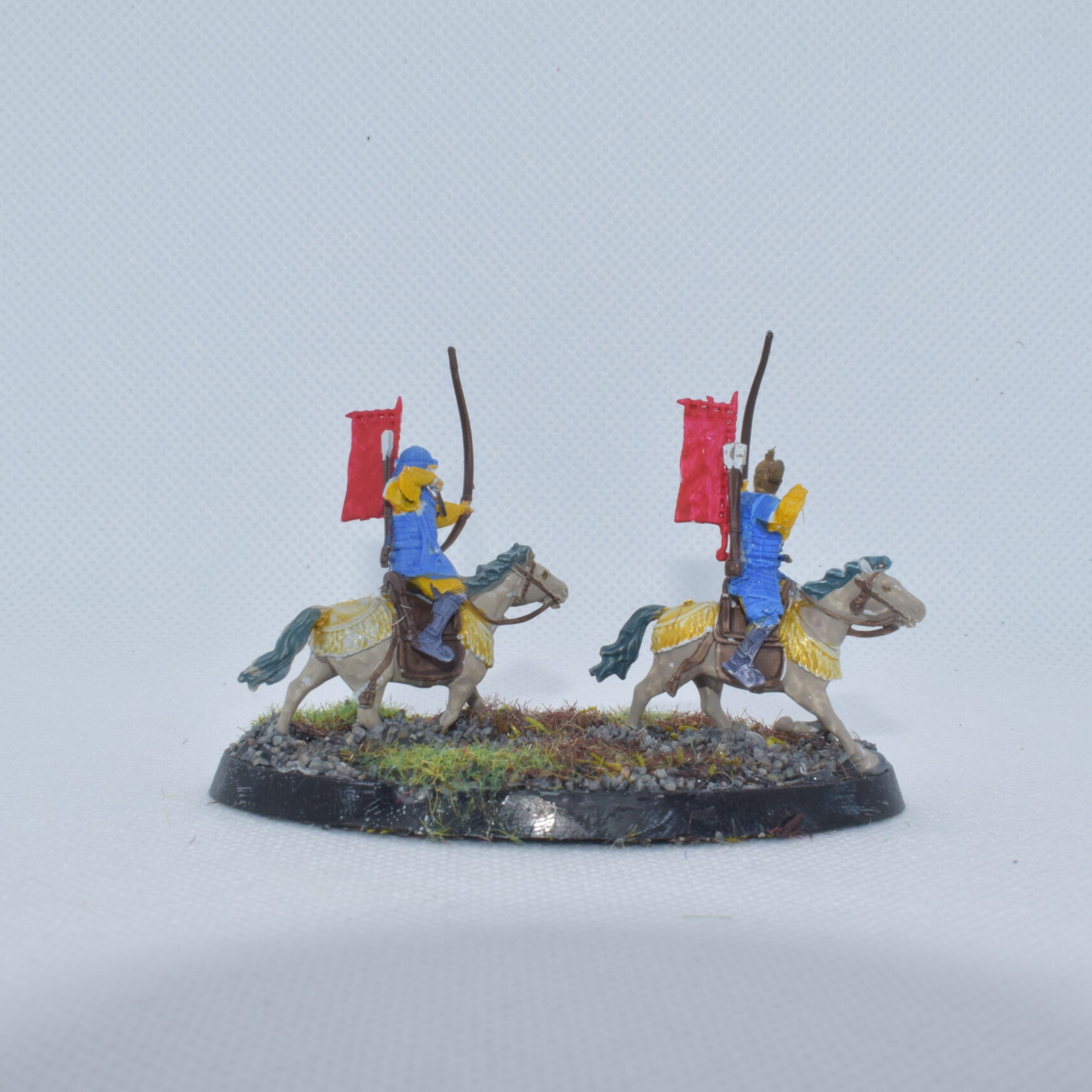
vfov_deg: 36.8
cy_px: 545
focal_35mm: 46
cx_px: 578
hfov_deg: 36.8
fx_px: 1642
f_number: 25
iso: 800
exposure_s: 1/125
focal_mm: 24
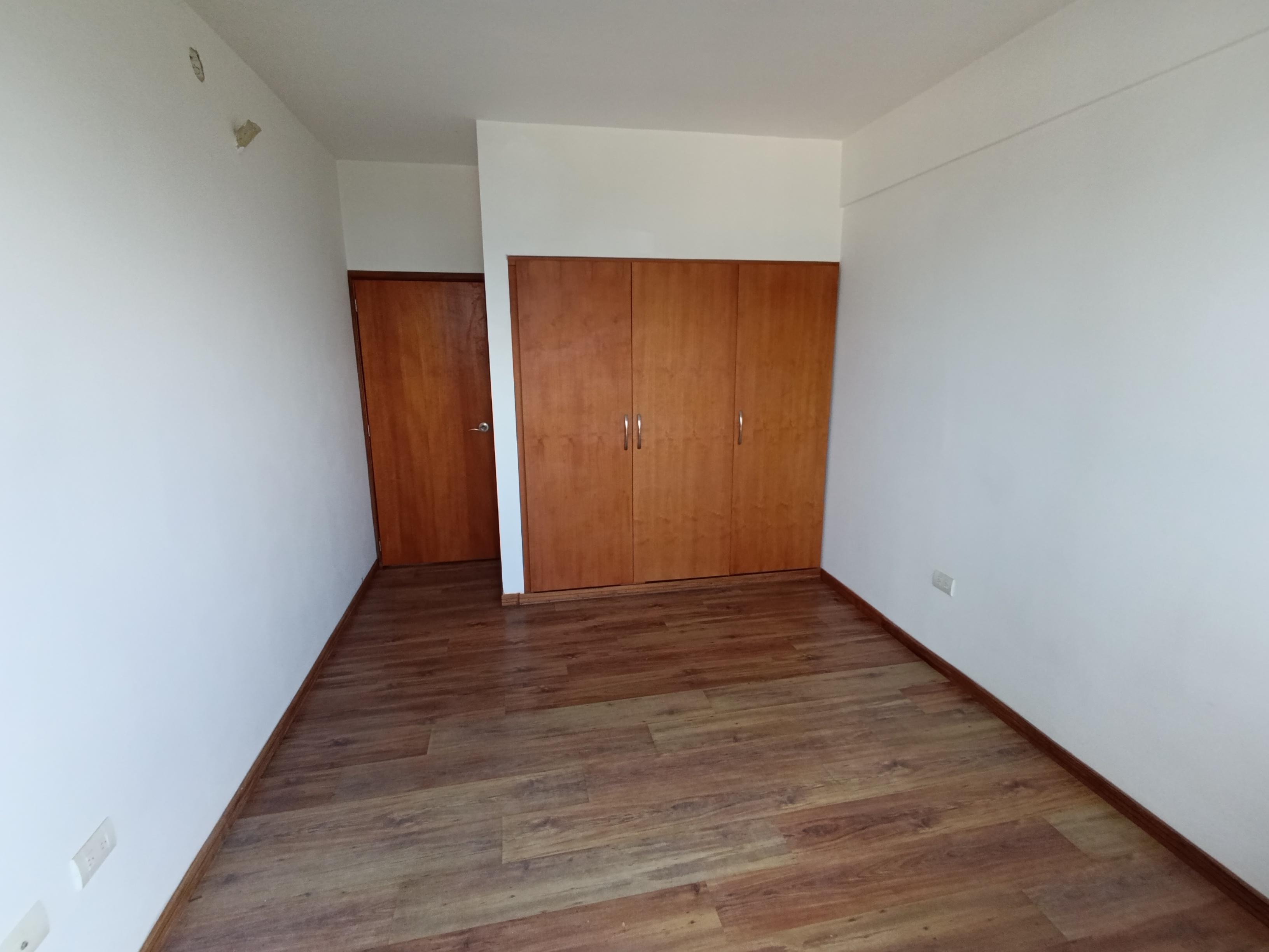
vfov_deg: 78.1
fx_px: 587
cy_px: 476
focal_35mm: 16
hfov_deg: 94.5
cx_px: 634
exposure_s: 1/100
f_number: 2.2
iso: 160
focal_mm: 1.65
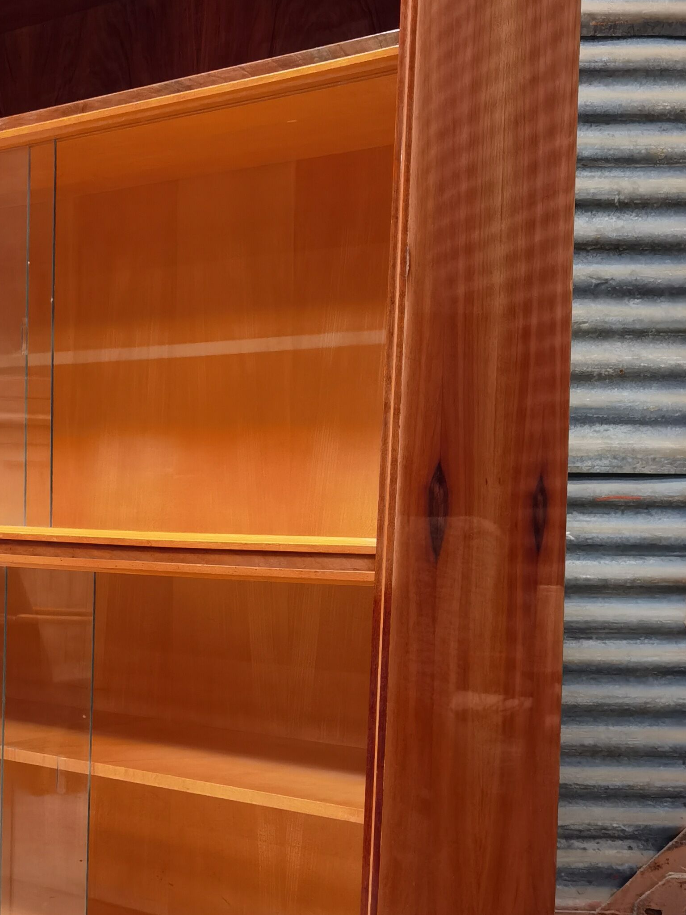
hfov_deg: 26.7
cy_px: 605
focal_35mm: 54
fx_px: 1427
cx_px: 175
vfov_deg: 35.2
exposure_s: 1/33.3
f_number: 1.9
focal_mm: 6.71
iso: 500
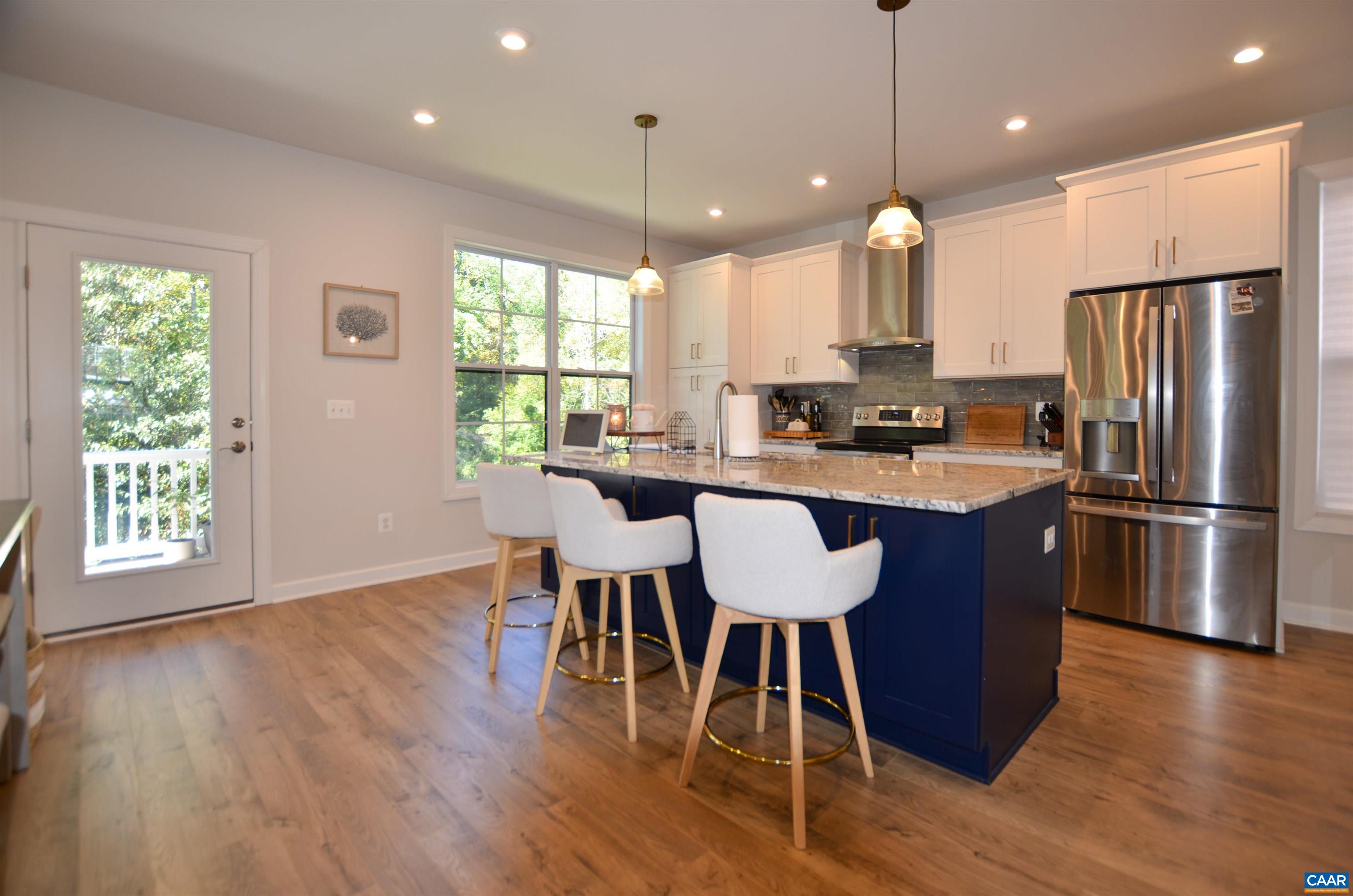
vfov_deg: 77.1
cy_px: 448
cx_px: 676
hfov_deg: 100.5
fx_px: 563
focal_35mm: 15
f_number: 3.5
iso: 100
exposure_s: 1/60
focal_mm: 10
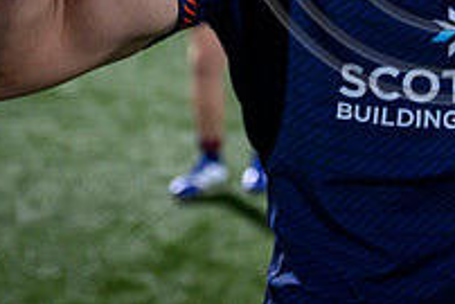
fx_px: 1379
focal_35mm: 109
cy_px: -129
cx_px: 460
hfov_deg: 18.2
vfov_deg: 12.1
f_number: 2.8
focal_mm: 38
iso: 8000
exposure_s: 1/2500
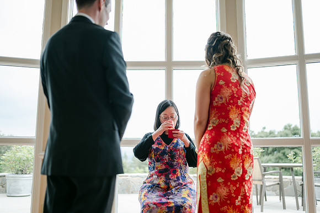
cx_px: 157
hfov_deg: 53.7
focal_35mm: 36
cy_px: 105
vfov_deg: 37.2
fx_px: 316
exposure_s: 1/1000
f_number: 1.4
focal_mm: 35
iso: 100
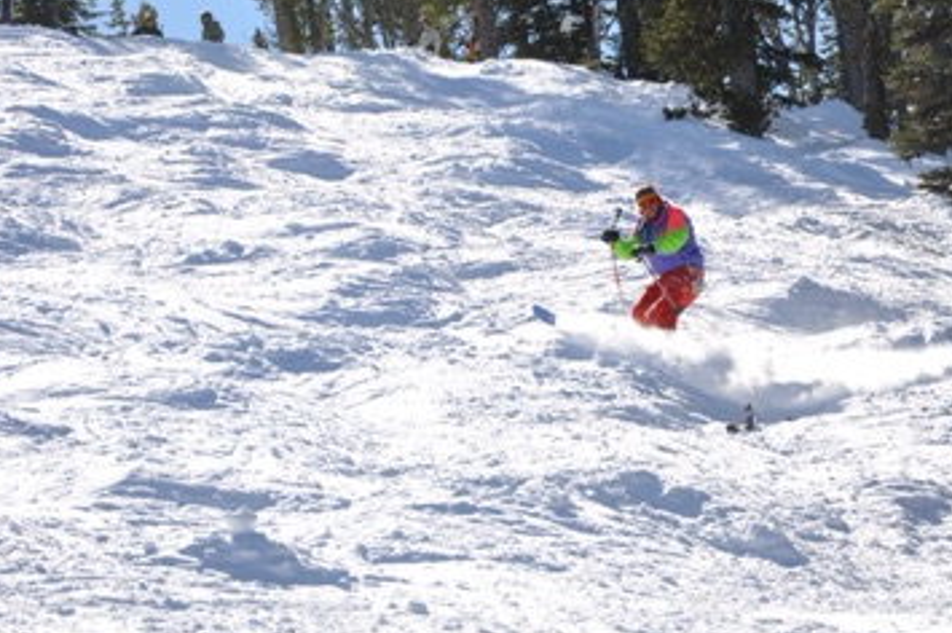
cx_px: 534
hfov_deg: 9.7
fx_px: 5619
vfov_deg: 6.4
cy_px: 213
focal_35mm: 213
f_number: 7.1
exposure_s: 1/800
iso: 200
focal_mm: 105
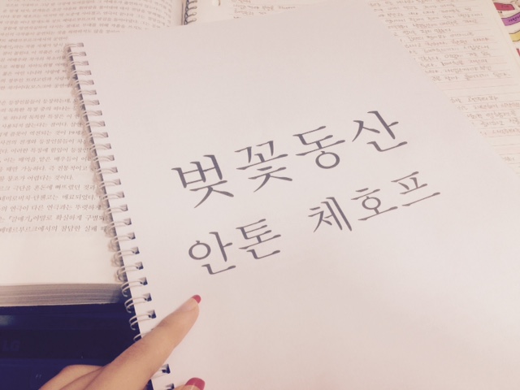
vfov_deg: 42.9
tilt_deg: -55.5
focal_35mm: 33
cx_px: 260
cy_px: 195
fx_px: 496
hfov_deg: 55.4
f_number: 2.4
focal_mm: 4.12
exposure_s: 1/30
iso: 50
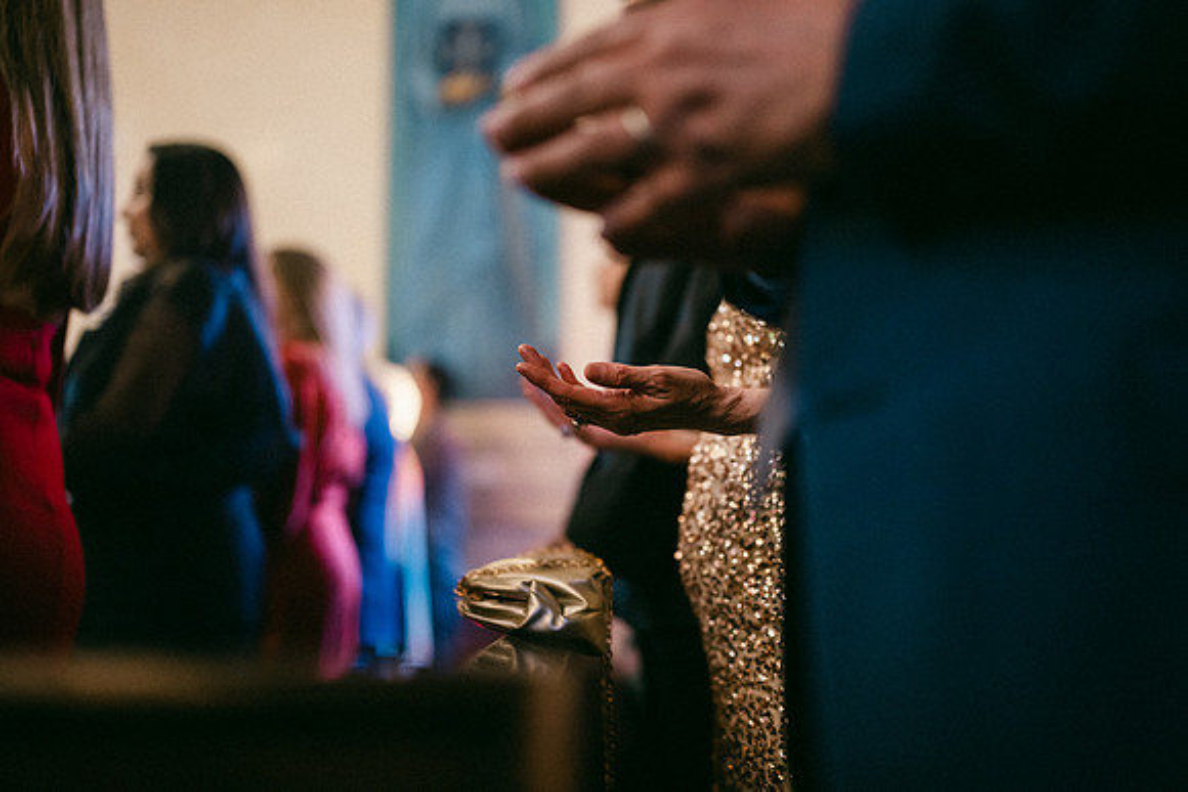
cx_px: 594
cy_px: 396
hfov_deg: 54.4
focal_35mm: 35
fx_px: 1155
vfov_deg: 37.9
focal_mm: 35
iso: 800
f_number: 1.2
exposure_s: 1/320
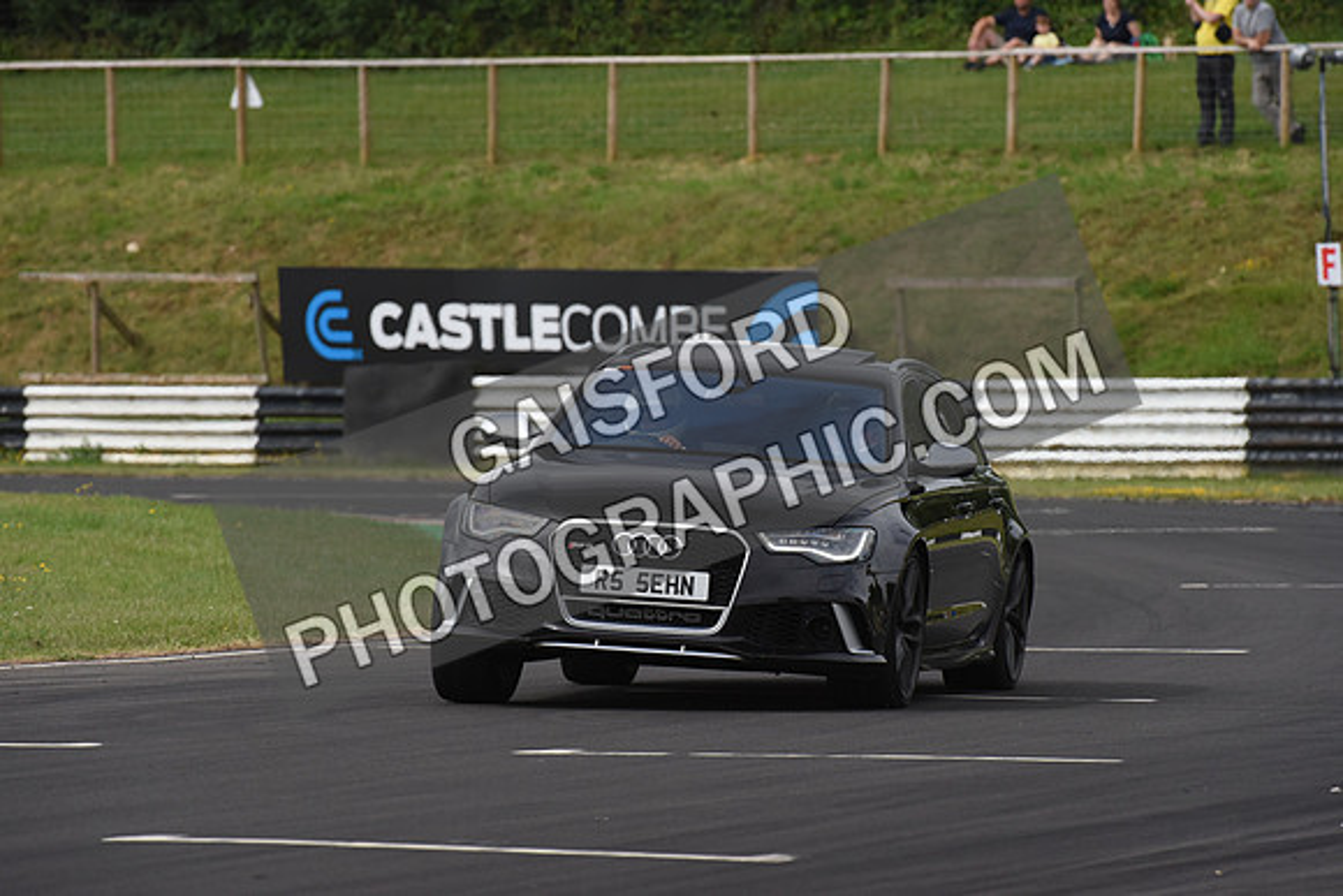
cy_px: 448
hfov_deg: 5.2
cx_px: 672
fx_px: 14925
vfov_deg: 3.4
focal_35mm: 400
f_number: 8
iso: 1600
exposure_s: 1/1000
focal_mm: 400
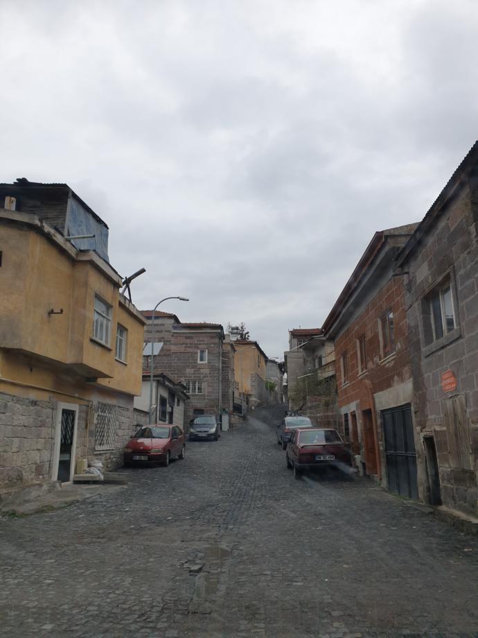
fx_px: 479
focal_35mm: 26
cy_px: 319
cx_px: 239
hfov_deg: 53.1
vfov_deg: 67.3
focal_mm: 4.3
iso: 50
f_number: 2.4
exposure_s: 1/683
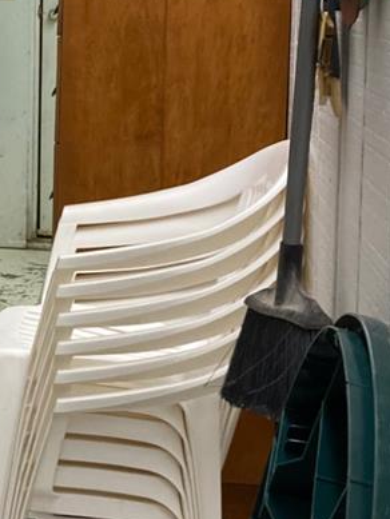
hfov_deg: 12.9
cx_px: -210
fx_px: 1621
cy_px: 149
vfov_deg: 18.1
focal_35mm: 108
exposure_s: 1/60
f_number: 1.8
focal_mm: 3.99
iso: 64
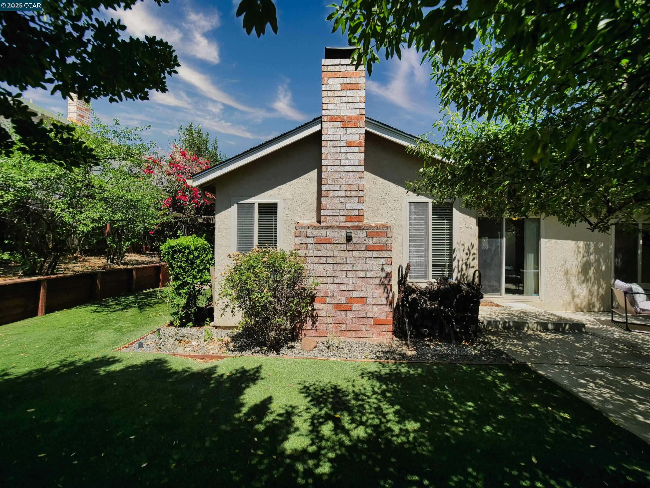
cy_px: 244
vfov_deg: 85.7
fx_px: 263
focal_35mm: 14
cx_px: 325
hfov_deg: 102.1
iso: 160
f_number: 4
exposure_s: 1/2000
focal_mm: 7
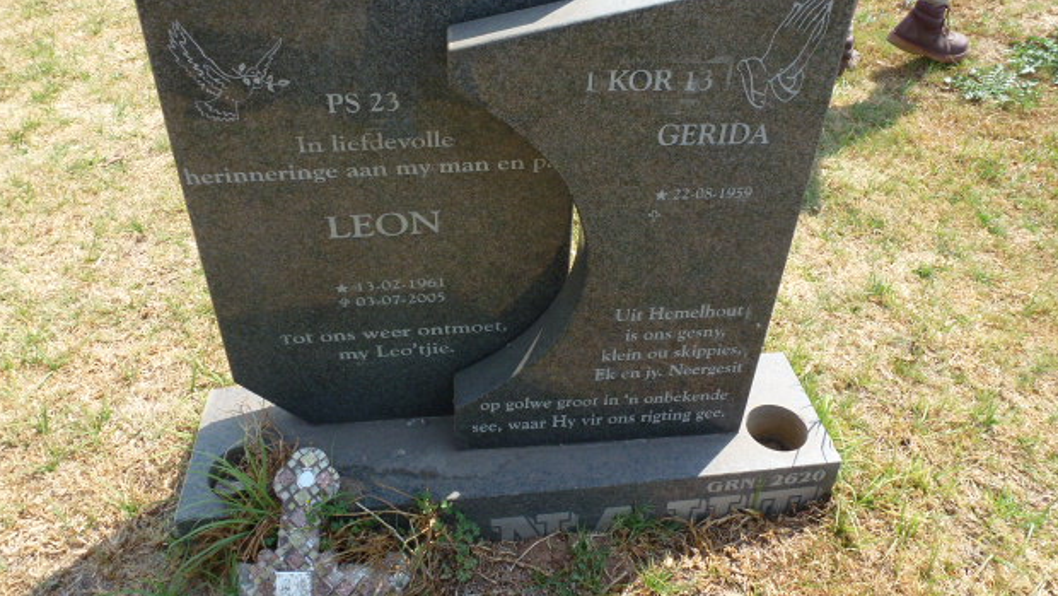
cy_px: 213
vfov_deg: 42.5
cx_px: 519
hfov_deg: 69.8
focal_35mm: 27
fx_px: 758
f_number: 4
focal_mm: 4.3
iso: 100
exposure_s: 1/250
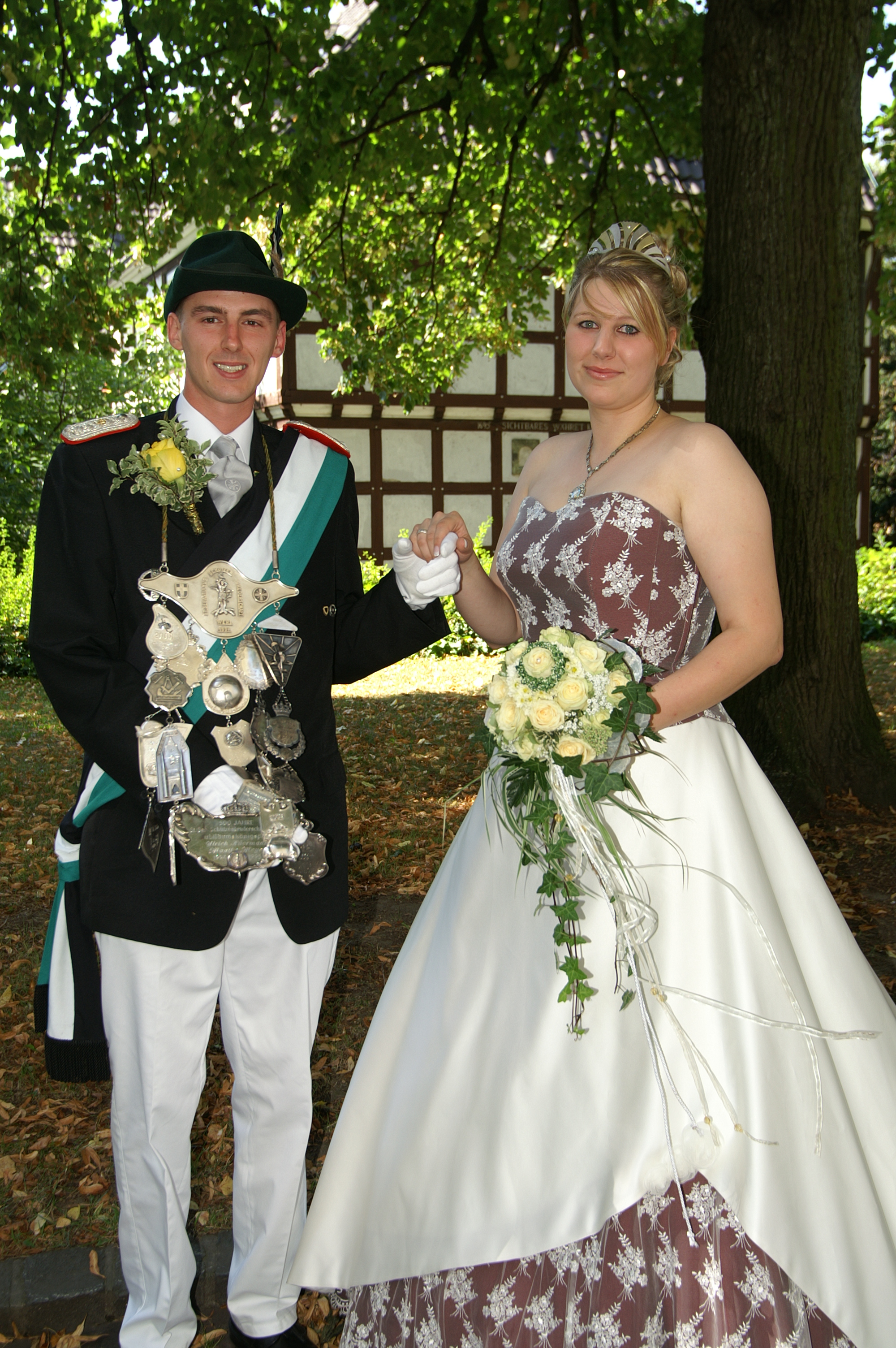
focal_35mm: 39
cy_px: 674
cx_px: 448
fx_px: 1459
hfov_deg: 34.1
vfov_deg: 49.6
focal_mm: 26
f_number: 5.6
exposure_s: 1/125
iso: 100
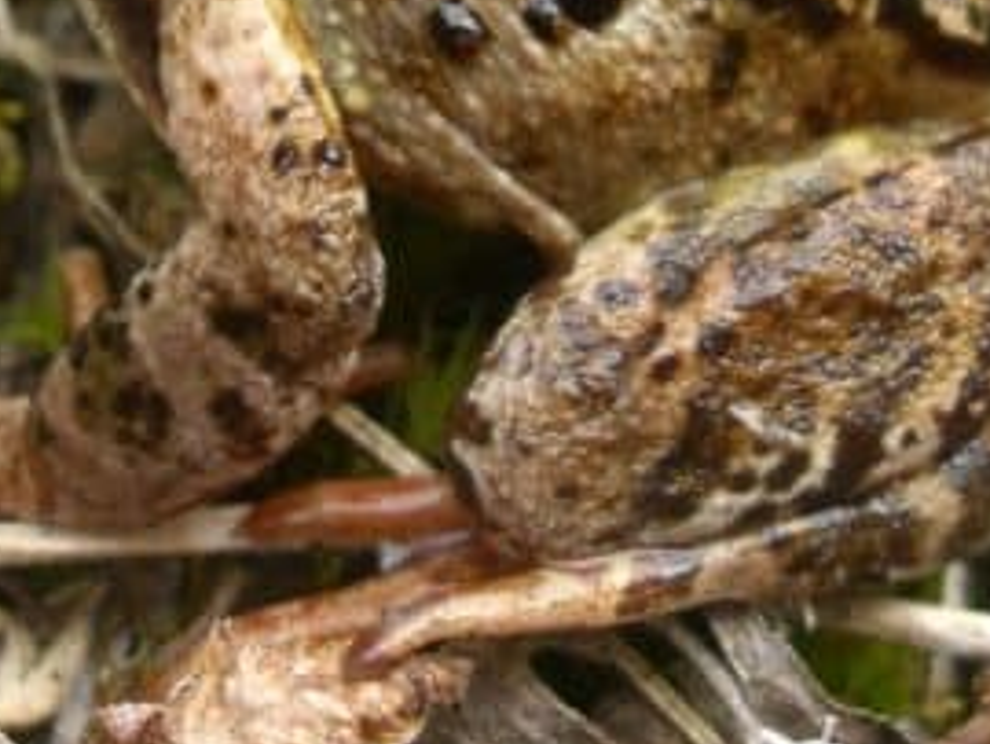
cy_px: -117
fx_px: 3091
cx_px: 323
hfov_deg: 18.1
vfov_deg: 13.4
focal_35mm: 108
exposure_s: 1/160
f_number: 3.1
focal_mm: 6.3
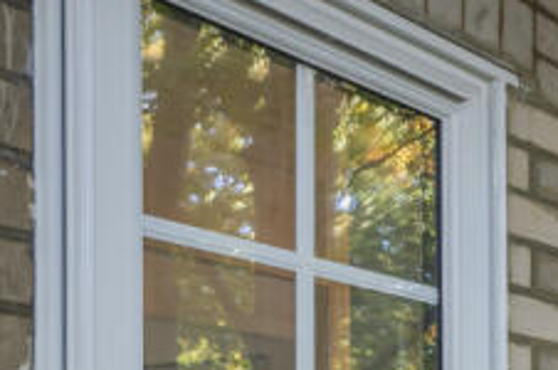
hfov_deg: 20.7
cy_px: 514
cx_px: 985
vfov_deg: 17.8
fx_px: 1088
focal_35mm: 70
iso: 250
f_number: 8
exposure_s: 1/30
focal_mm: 15.5
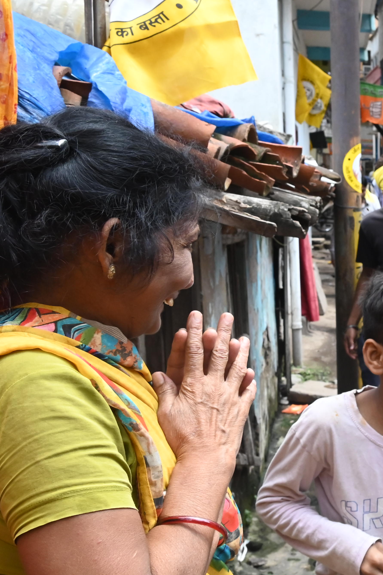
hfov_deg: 22.0
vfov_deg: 36.8
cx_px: 522
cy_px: 328
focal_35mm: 54
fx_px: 862
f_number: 10
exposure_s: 1/400
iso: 1600
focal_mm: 24
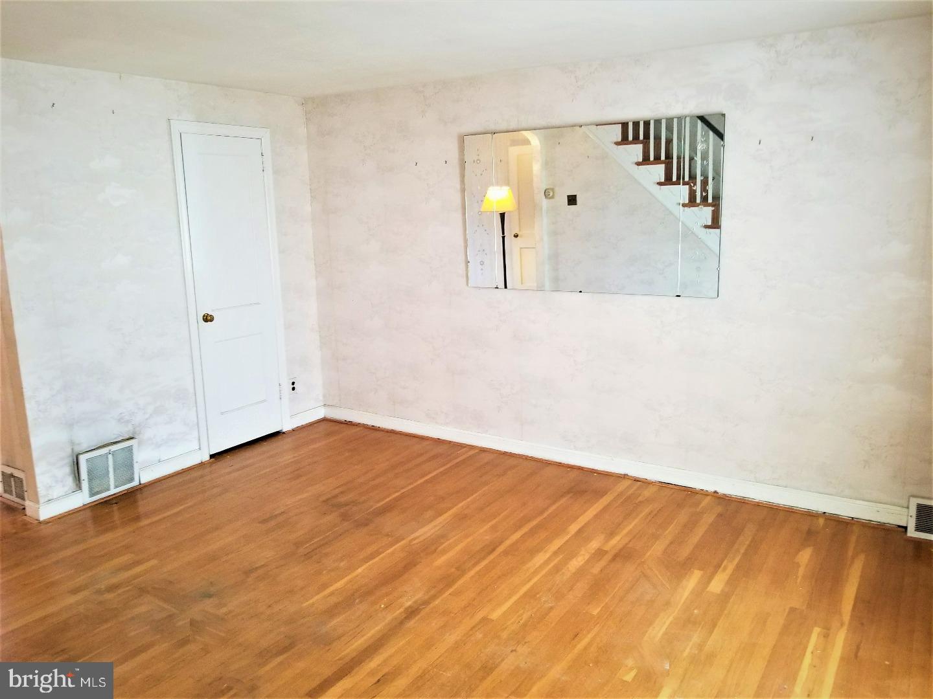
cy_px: 350
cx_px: 466
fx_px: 701
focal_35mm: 26
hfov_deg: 67.3
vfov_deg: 53.1
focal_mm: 4.3
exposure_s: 1/30
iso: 200
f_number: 1.7
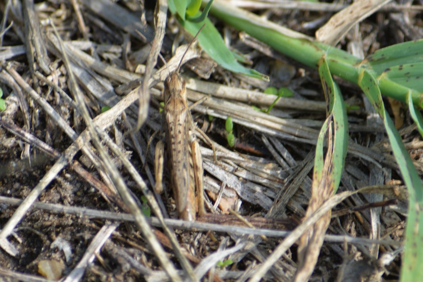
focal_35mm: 450
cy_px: 141
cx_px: 212
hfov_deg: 4.6
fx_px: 5287
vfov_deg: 3.1
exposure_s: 1/125
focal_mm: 300
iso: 125
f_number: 8
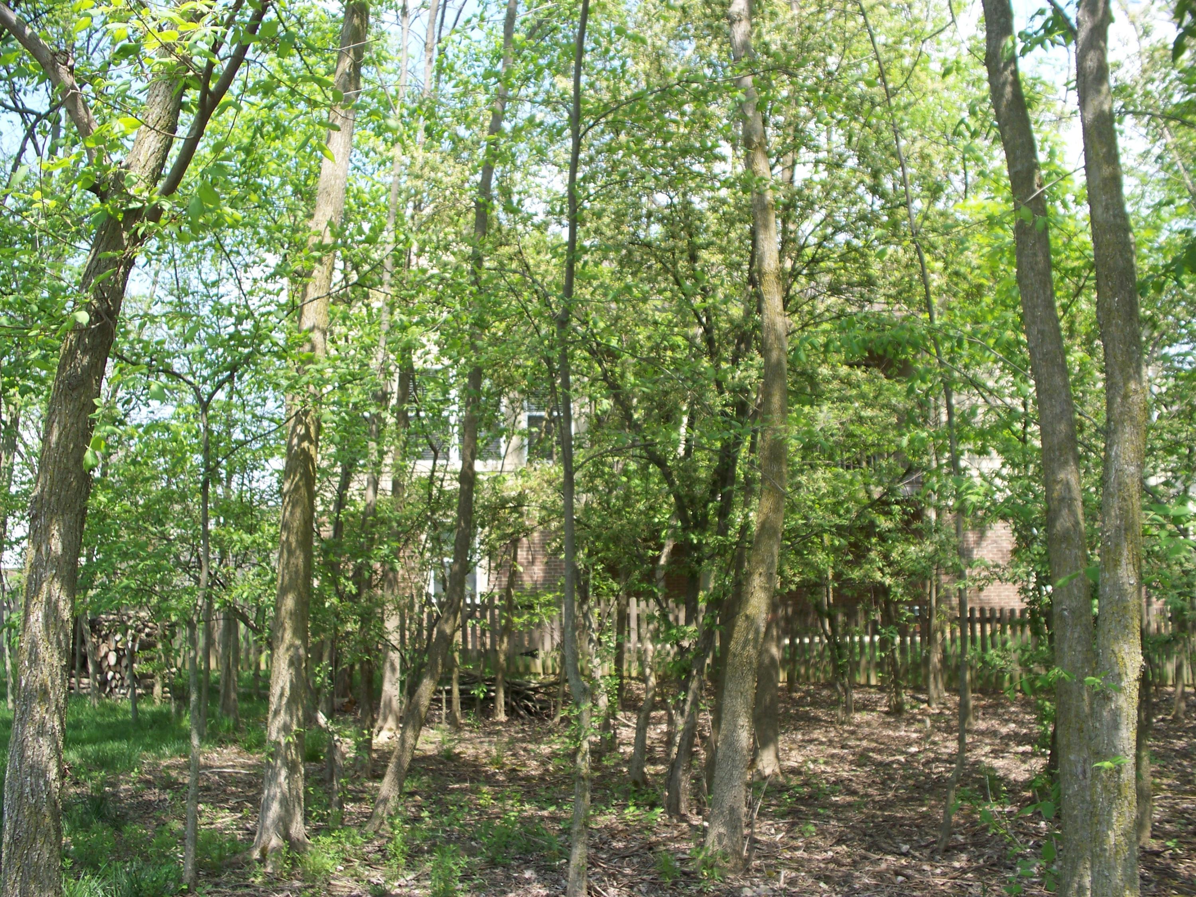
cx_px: 598
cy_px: 448
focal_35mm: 36
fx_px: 1244
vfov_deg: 39.7
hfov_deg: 51.4
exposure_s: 1/400
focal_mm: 7.54
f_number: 2.8
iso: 80
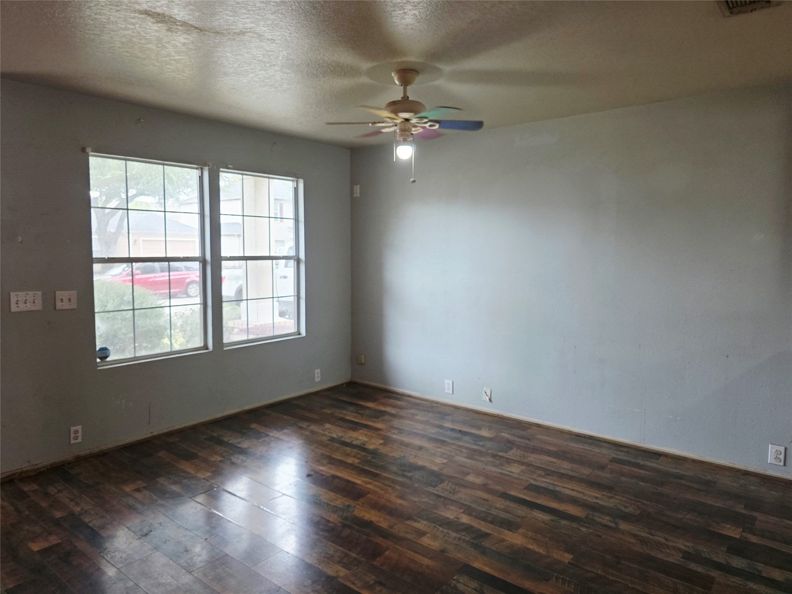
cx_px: 396
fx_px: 526
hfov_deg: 73.9
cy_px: 297
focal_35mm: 23
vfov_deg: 58.9
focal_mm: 6.3
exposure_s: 1/120
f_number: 1.7
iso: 400
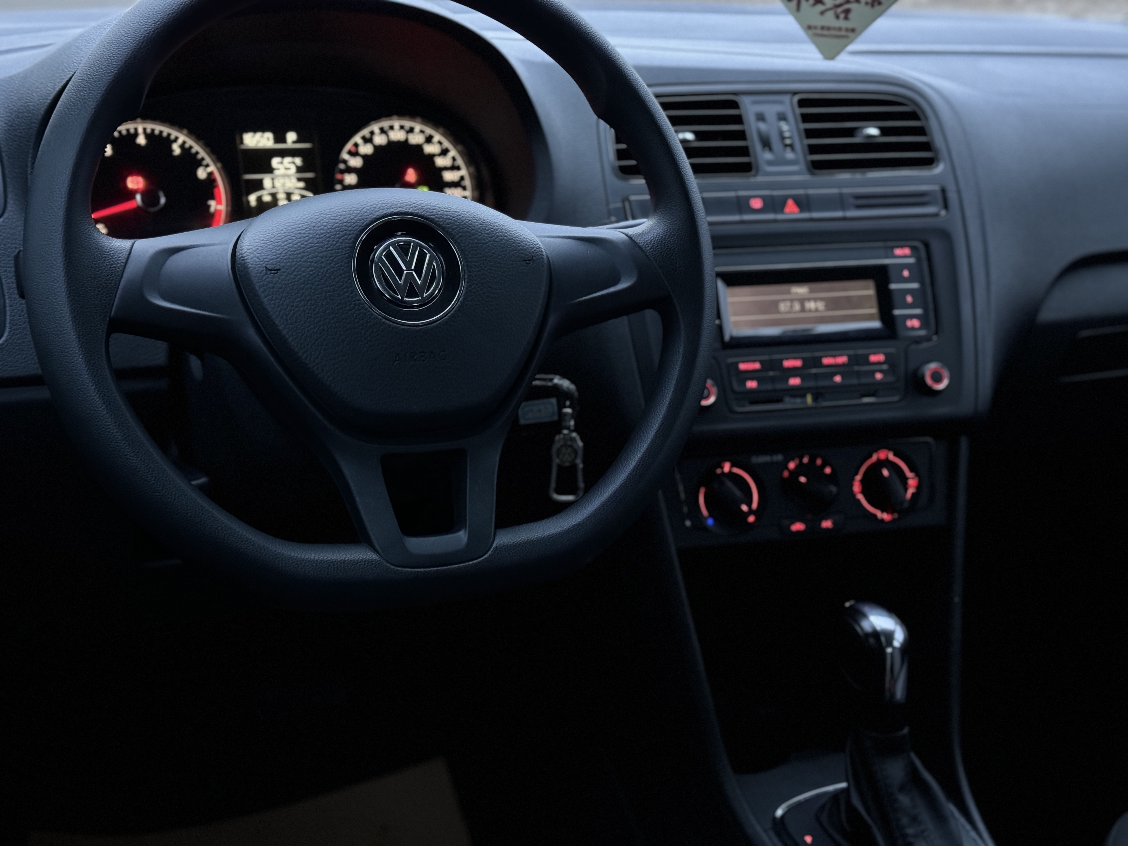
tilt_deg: -19.4
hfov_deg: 39.7
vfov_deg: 30.3
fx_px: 1564
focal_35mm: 48
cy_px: 423
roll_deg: -2.7
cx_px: 564
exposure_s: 1/24
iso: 800
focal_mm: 6.86
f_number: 1.78
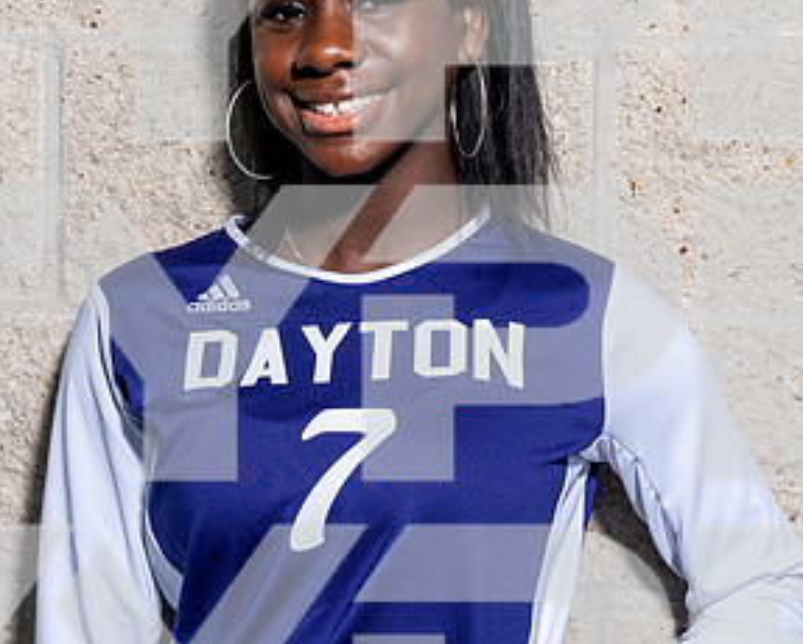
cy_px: 335
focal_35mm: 91
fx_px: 2164
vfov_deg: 16.9
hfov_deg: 21.0
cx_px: 308
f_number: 8
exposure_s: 1/125
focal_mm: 48
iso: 100
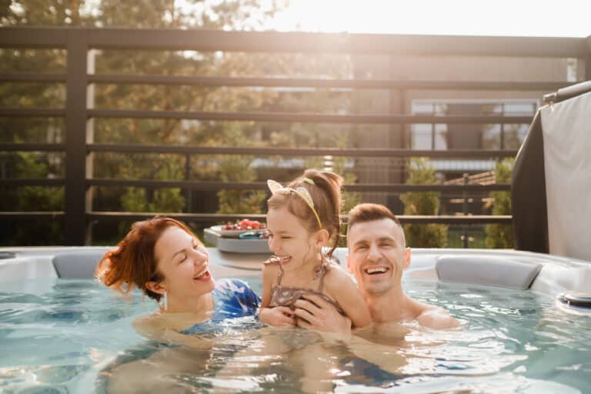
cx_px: 296
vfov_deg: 37.9
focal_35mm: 35
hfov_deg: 54.4
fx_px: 575
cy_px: 197
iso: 200
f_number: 2
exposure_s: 1/1250
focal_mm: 23
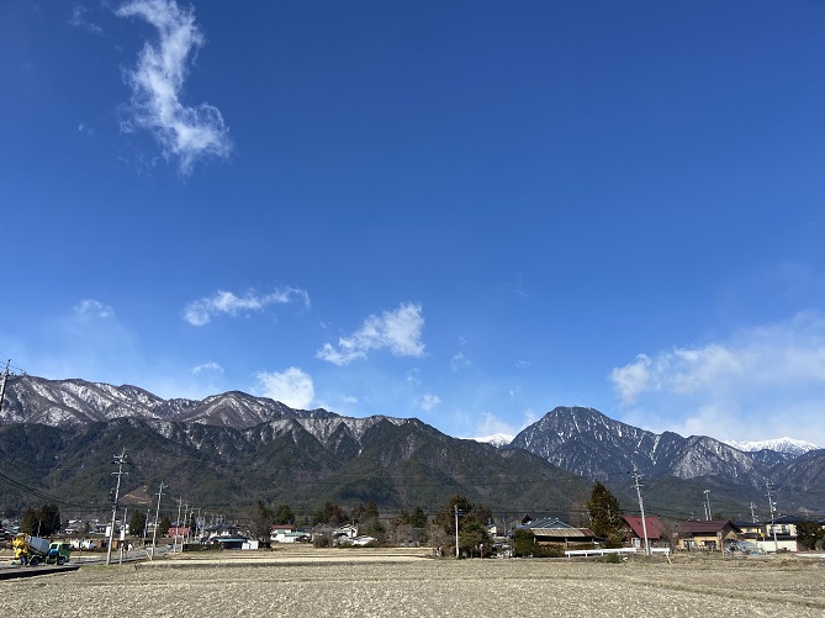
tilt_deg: +15.7
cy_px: 332
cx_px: 430
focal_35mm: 28
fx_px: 667
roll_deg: +0.4
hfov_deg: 63.4
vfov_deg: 49.7
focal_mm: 4.25
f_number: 1.8
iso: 32
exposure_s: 1/3497
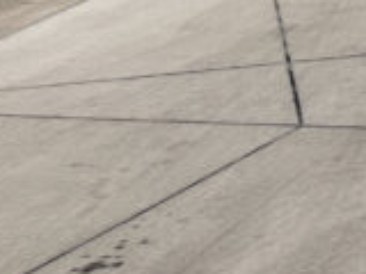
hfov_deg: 10.4
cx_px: 972
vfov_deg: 8.2
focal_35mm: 154
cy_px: -550
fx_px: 1628
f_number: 1.78
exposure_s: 1/12048
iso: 80
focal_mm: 6.86
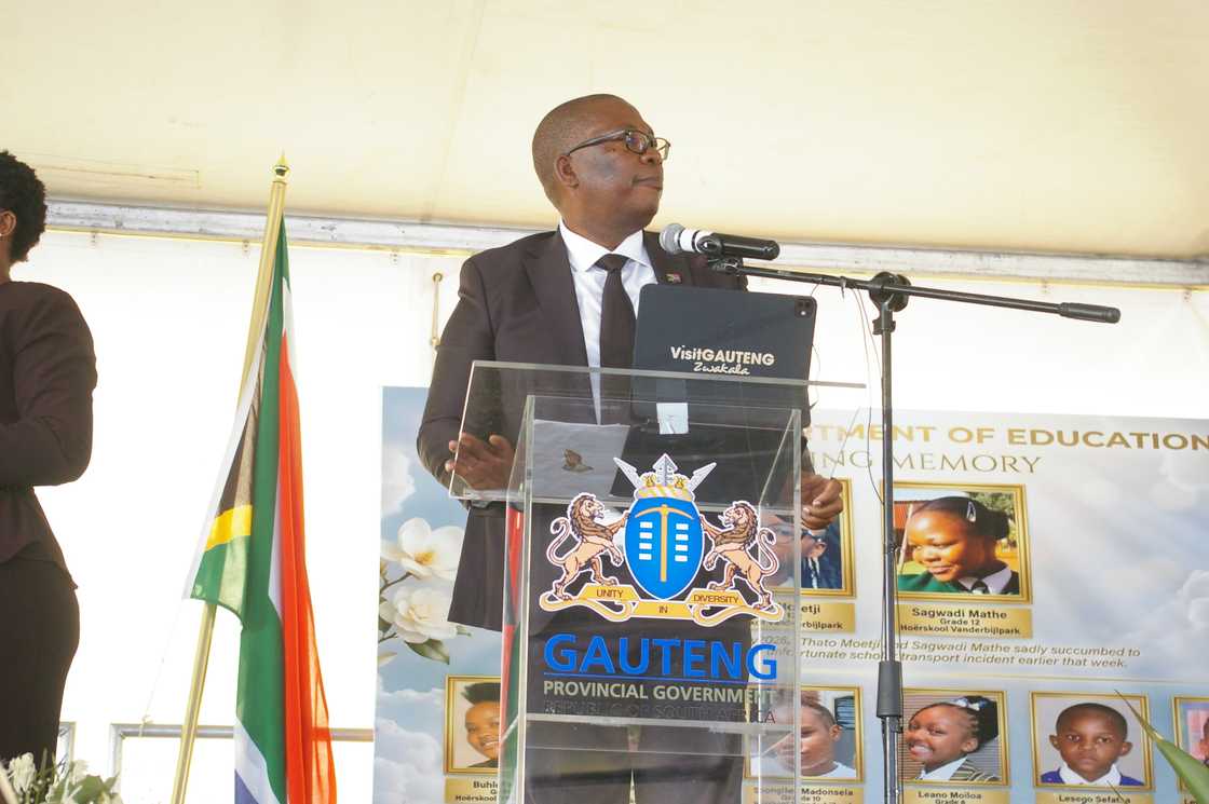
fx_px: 2769
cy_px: 402
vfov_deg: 16.5
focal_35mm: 82
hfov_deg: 24.6
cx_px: 604
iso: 800
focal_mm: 55
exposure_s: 1/45
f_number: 5.6
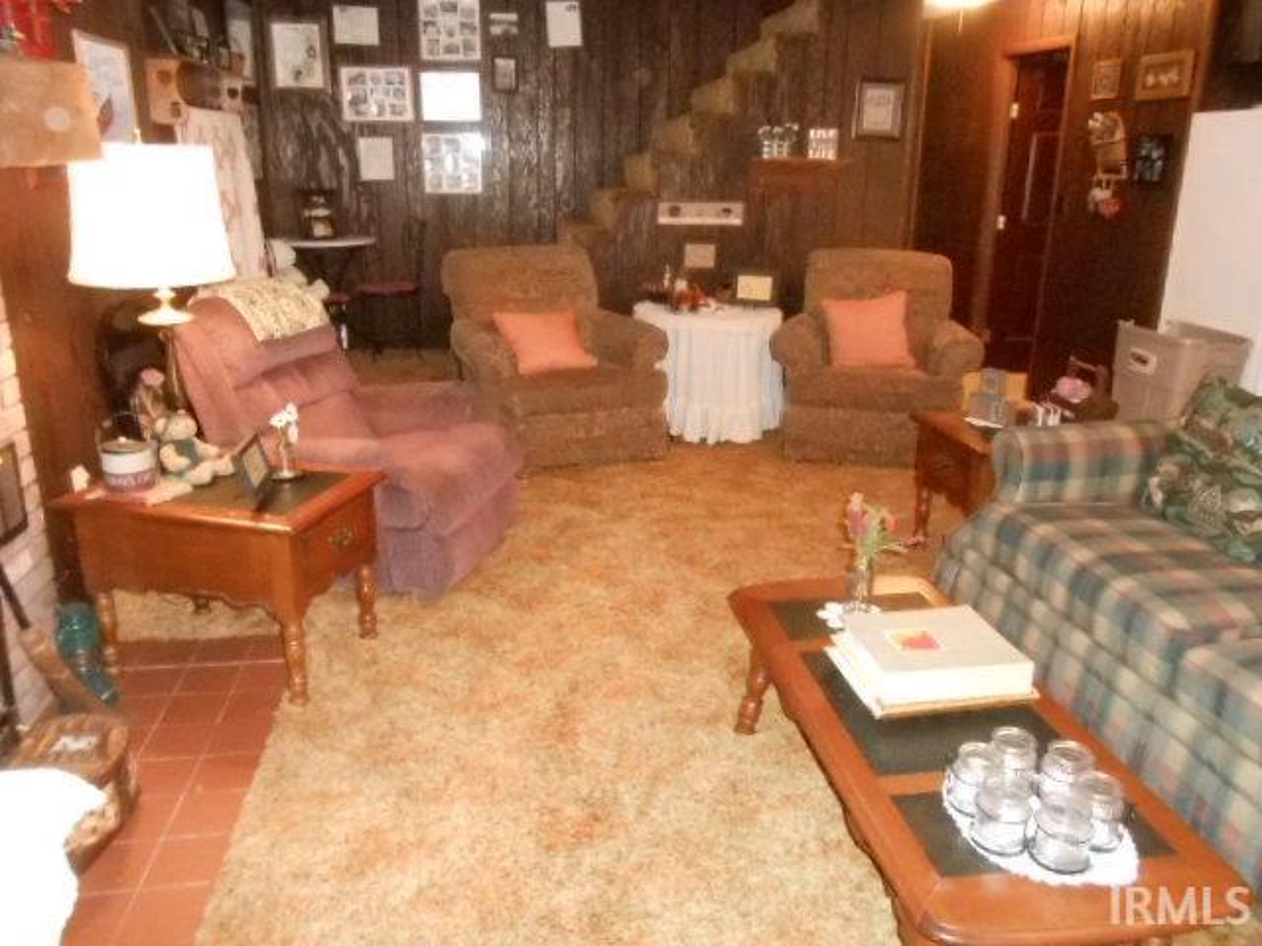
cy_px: 473
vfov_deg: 53.1
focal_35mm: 26
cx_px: 631
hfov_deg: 67.3
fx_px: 948
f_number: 3.5
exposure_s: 1/25
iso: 1600
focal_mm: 4.6
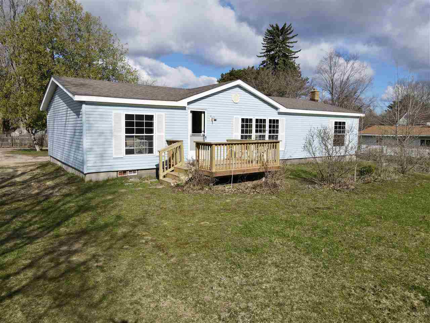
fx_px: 298
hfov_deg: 71.6
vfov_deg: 56.8
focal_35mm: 24
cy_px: 162
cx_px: 215
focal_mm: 4.5
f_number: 2.8
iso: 100
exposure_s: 1/1000
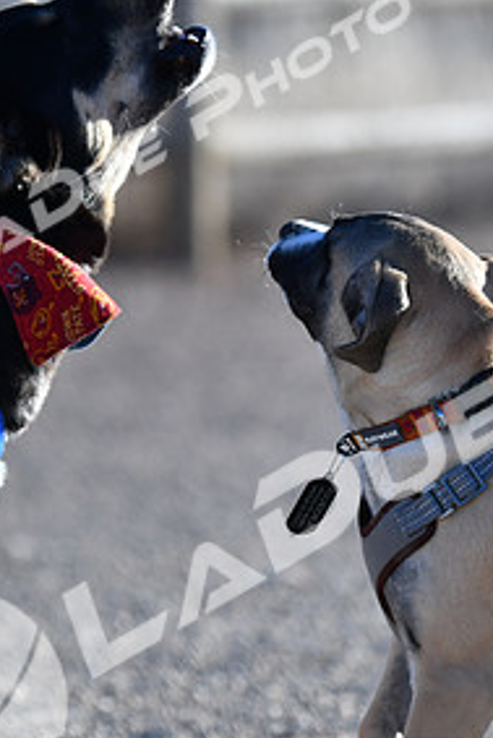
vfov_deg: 5.8
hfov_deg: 3.9
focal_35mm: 357
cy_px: 437
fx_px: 7324
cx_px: 412
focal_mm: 116
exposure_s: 1/4000
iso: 320
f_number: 2.8
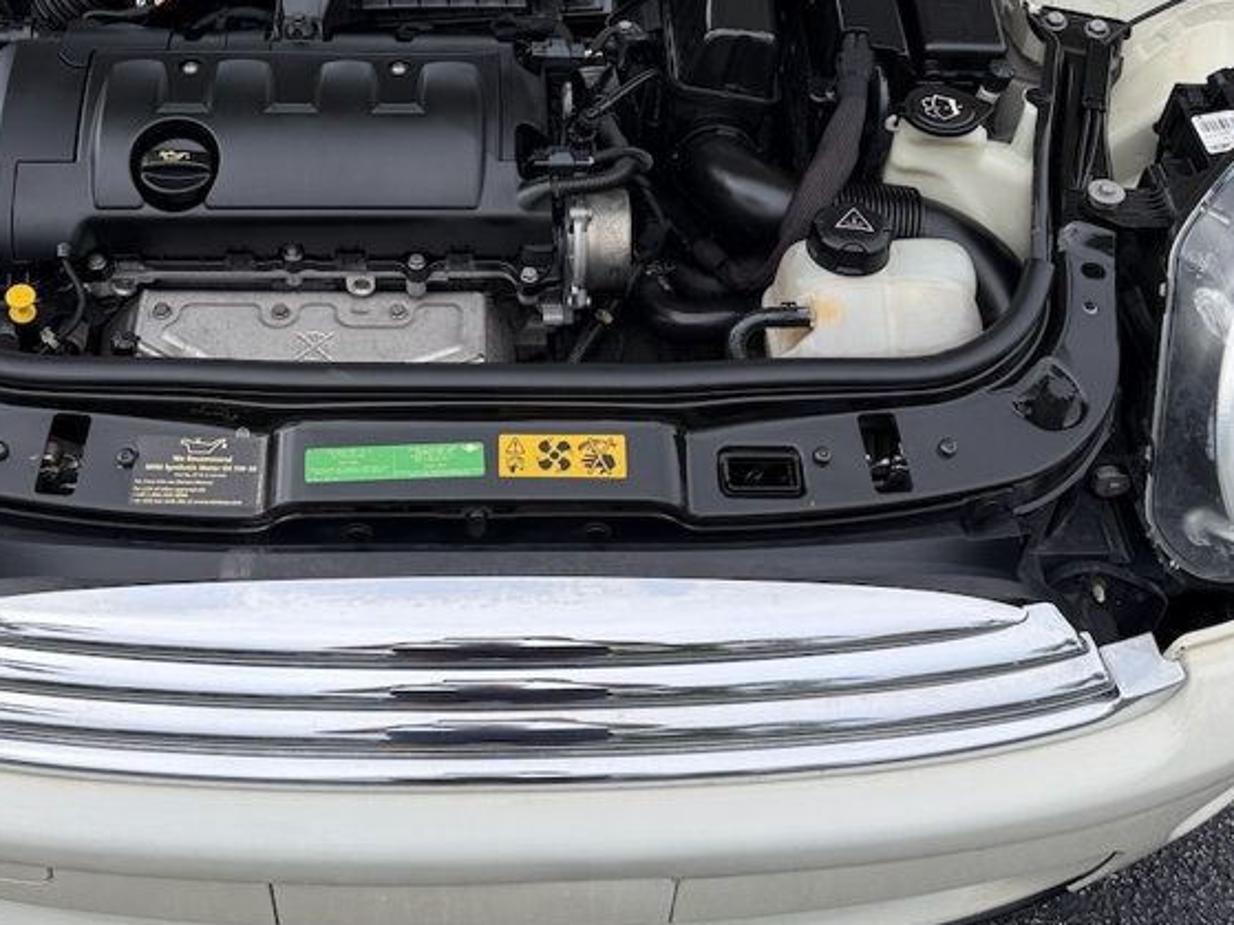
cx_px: 481
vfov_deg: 32.3
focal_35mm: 44
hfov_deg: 42.7
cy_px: 241
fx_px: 1568
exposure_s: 1/1060
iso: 80
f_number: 1.78
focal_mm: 6.76
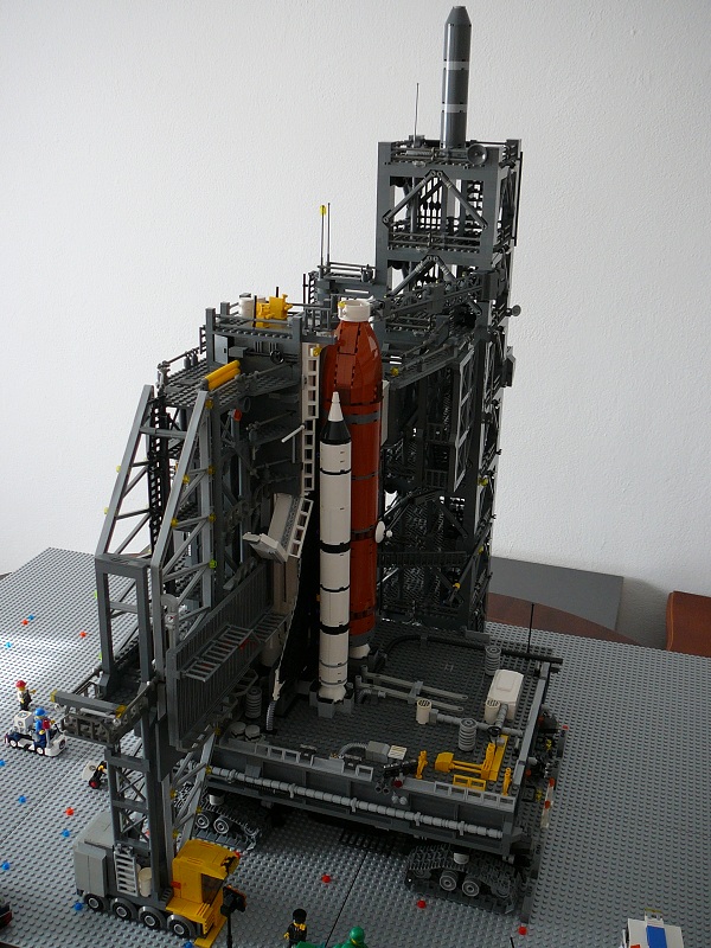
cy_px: 474
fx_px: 959
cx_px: 356
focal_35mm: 35
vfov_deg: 52.6
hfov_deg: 40.7
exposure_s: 1/40
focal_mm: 5.2
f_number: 2.8
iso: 100
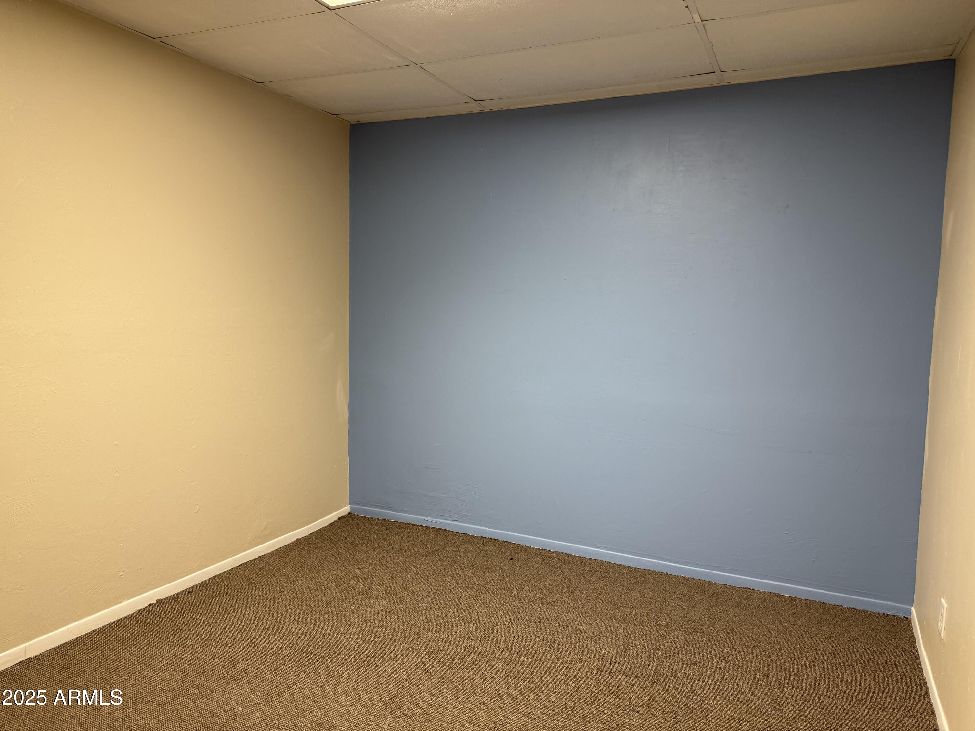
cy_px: 366
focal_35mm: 24
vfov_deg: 56.8
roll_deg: -1.6
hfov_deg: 71.6
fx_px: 676
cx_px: 488
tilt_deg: -5.3
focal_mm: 6.76
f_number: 1.78
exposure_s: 1/60
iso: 125
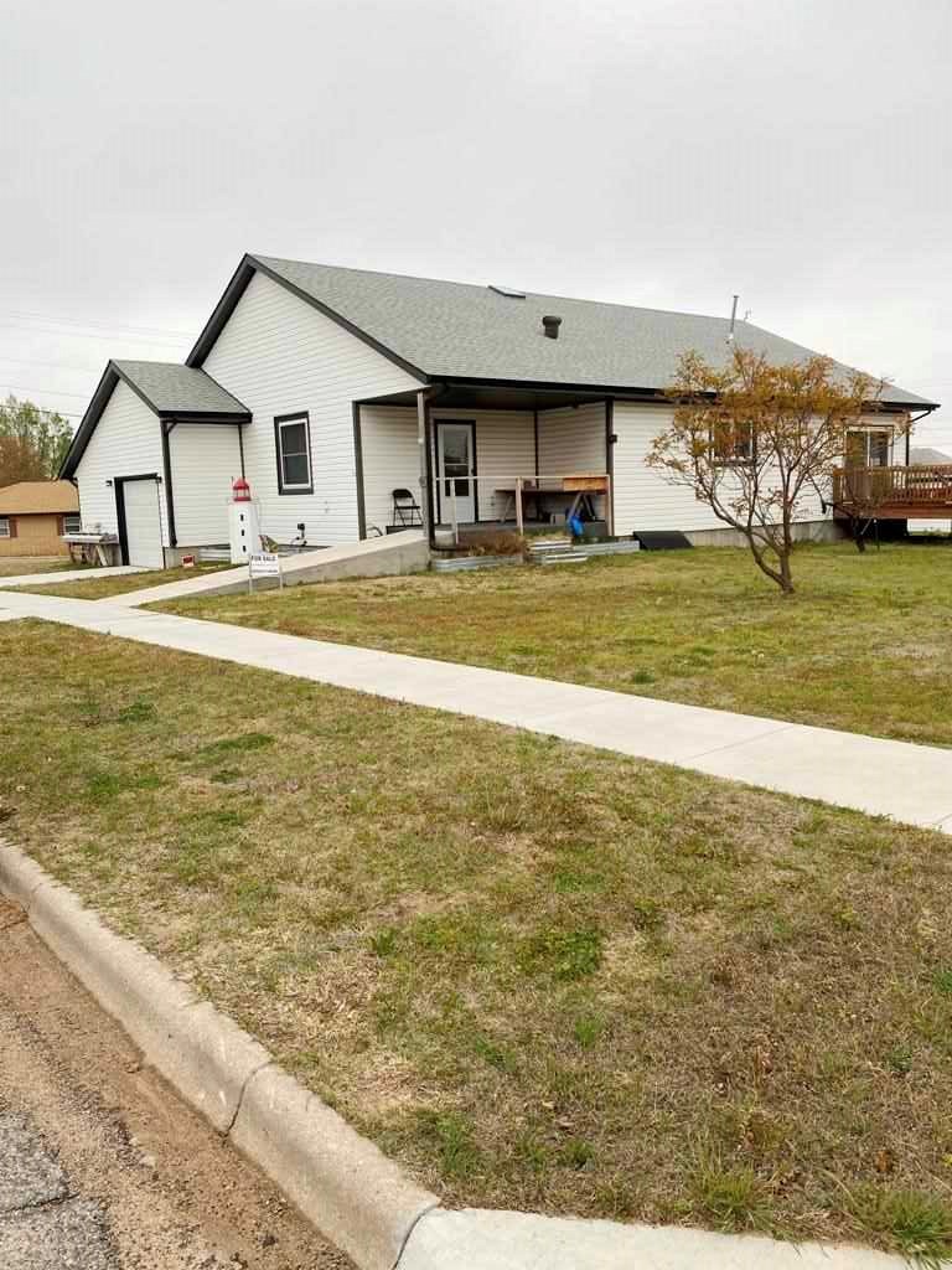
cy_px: 635
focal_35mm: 26
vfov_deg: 67.3
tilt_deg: -6.3
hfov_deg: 53.1
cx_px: 476
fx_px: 953
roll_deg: +2.3
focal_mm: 4.25
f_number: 1.8
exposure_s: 1/306
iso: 32
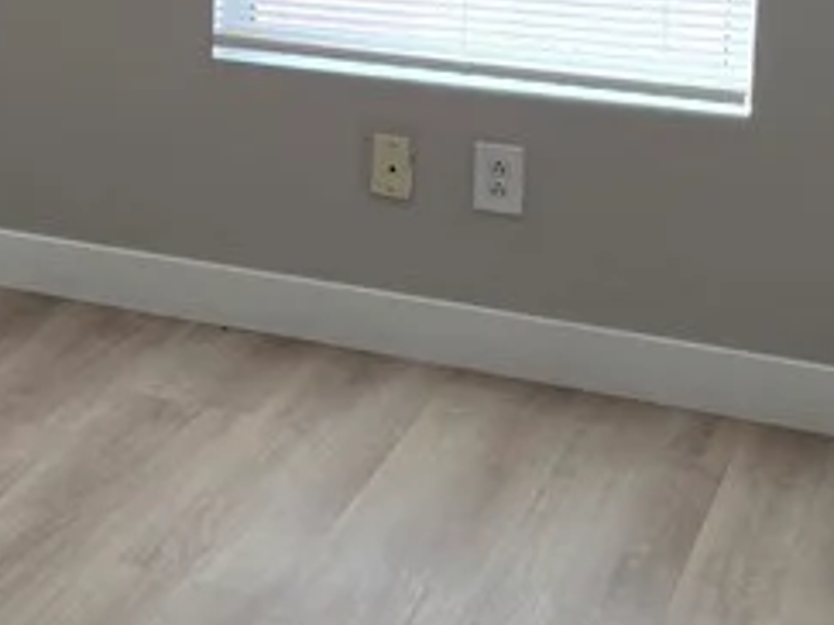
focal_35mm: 97
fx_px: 2336
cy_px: -117
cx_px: -542
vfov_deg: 14.7
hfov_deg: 17.4
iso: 64
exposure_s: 1/180
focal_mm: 6.25
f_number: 1.7
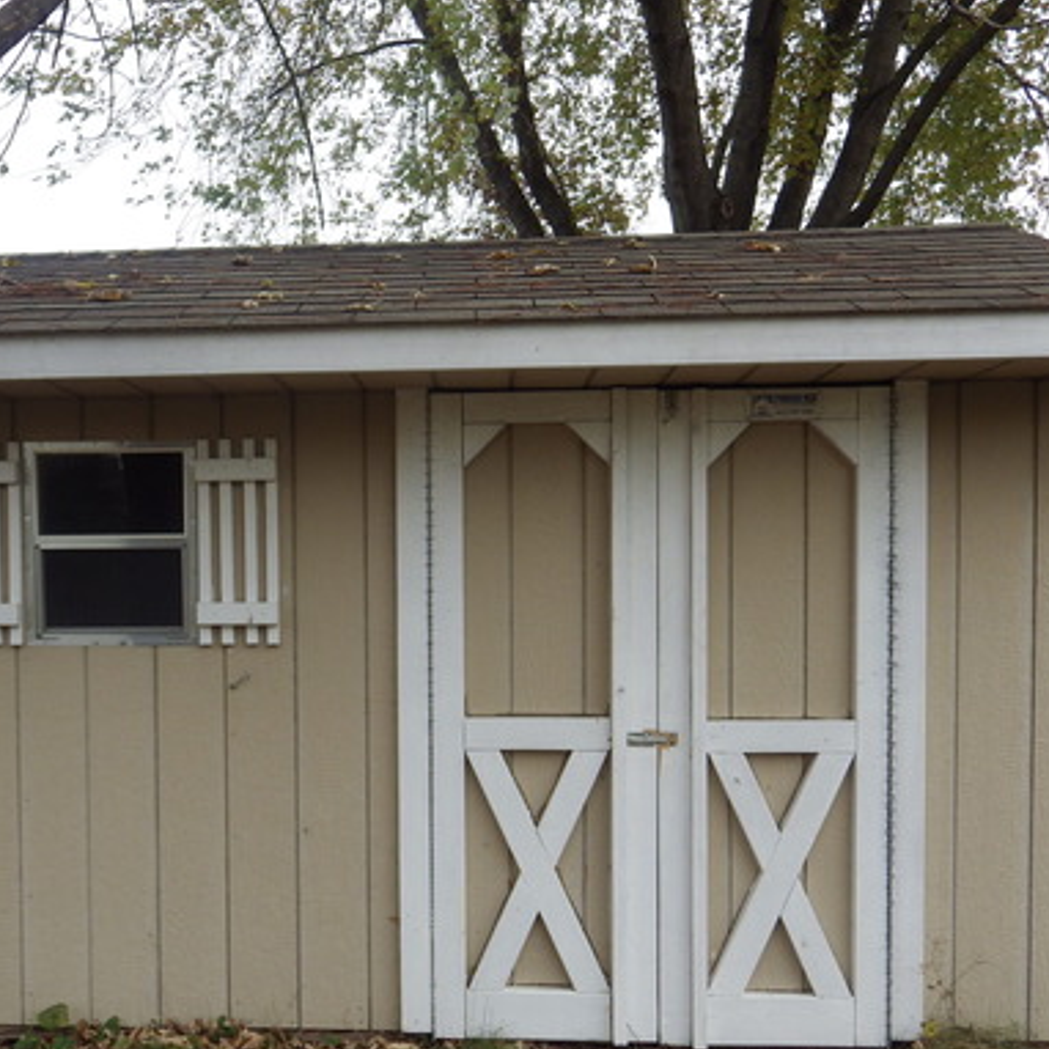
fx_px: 1269
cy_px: 601
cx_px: 384
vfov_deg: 44.8
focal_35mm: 37
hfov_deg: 44.5
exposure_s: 1/500
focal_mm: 4.4
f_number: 3.1
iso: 100
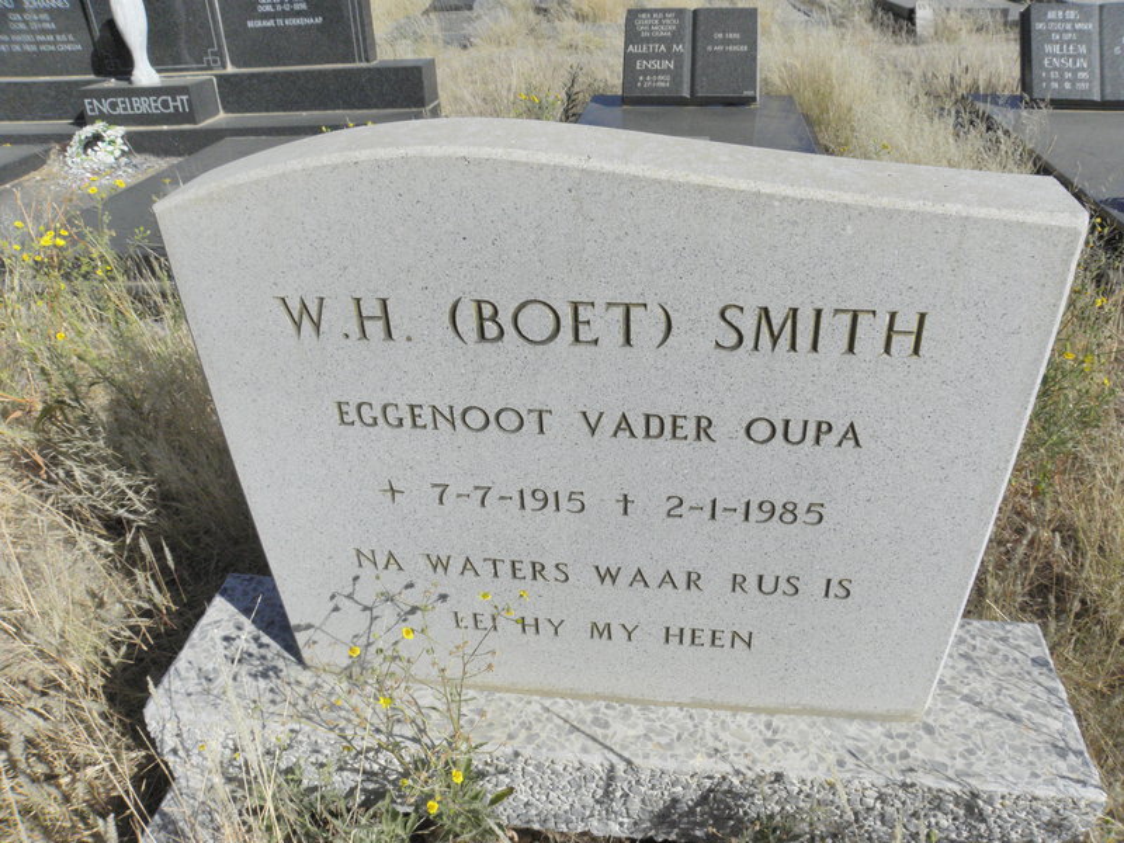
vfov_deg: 53.1
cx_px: 562
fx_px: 844
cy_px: 422
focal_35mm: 26
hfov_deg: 67.3
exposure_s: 1/1600
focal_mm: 4.6
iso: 200
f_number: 6.3
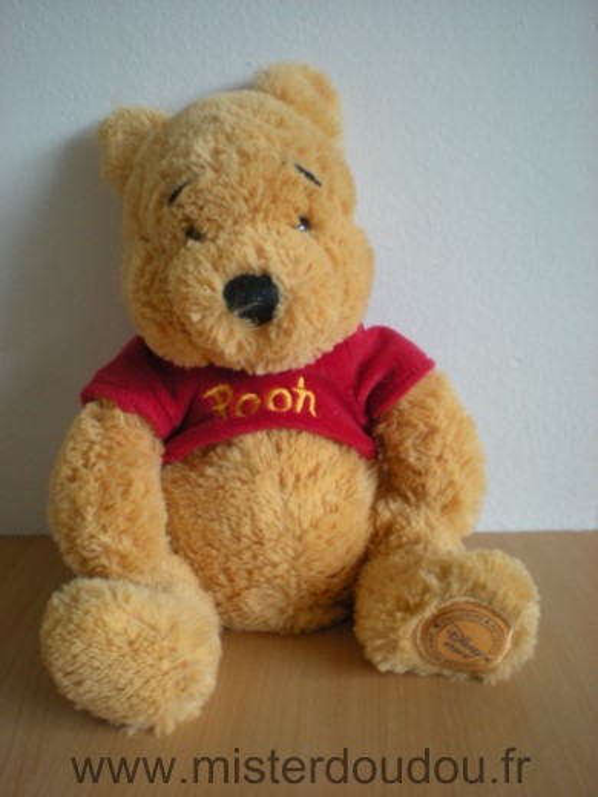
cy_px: 398
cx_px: 299
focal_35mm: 38
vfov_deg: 49.0
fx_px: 875
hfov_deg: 37.7
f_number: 3.1
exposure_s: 1/8
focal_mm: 6.3
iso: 208
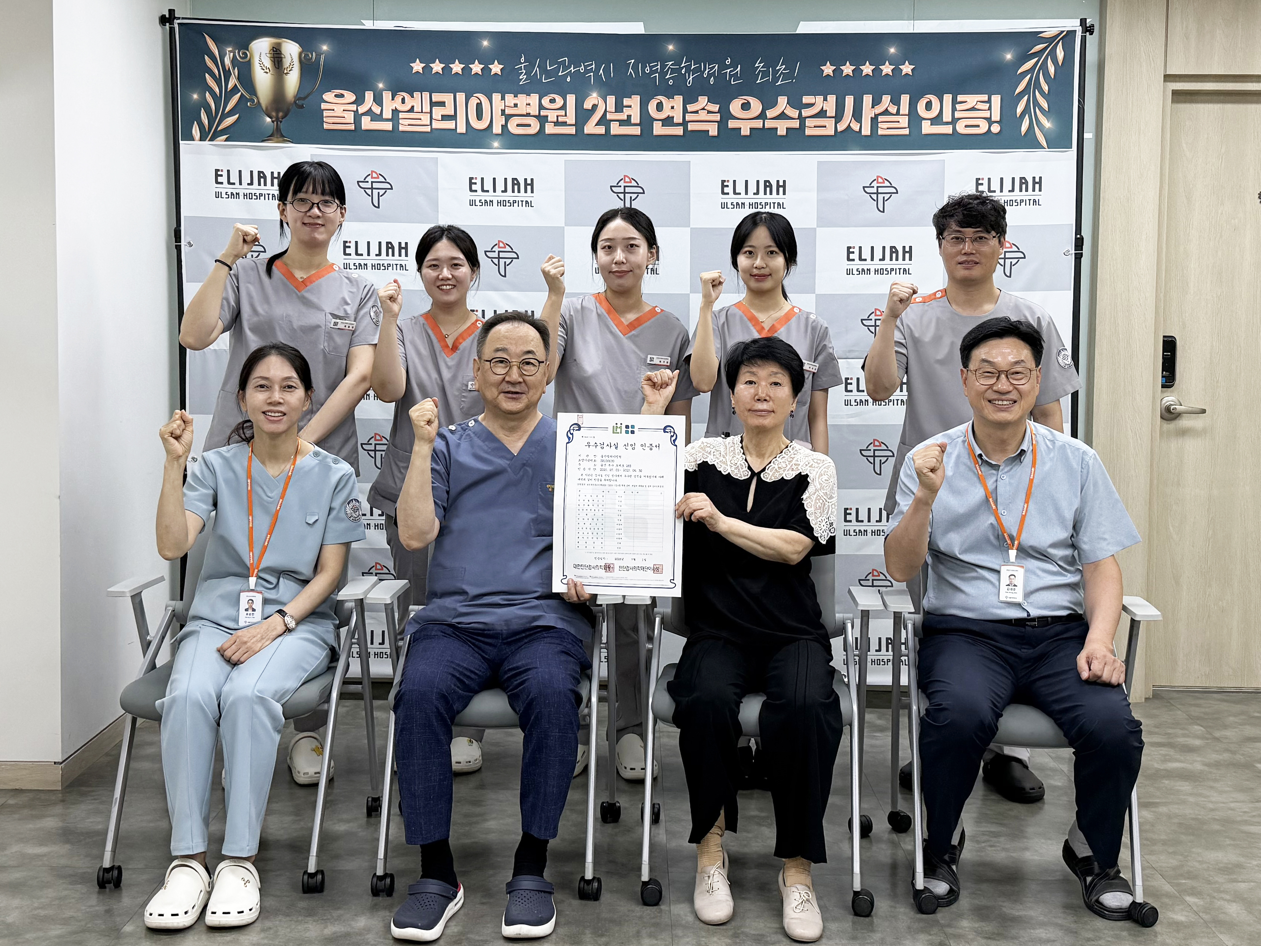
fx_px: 874
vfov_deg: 56.8
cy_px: 473
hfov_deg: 71.6
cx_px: 630
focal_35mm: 24
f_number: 1.78
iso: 200
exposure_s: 1/193
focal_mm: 6.76
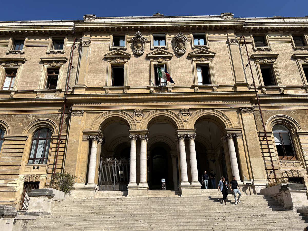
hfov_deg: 67.3
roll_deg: +1.6
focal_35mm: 26
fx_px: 231
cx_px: 154
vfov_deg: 53.1
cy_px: 116
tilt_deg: +23.9
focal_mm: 5.7
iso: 50
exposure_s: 1/6211
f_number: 1.5
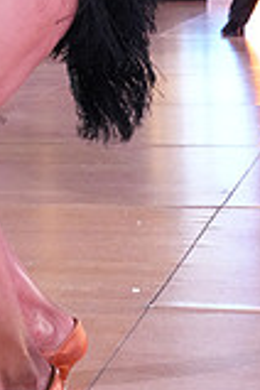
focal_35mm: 146
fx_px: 1582
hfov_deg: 9.4
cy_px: -125
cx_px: 23
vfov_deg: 13.5
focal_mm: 40
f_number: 6.3
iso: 6400
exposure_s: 1/250
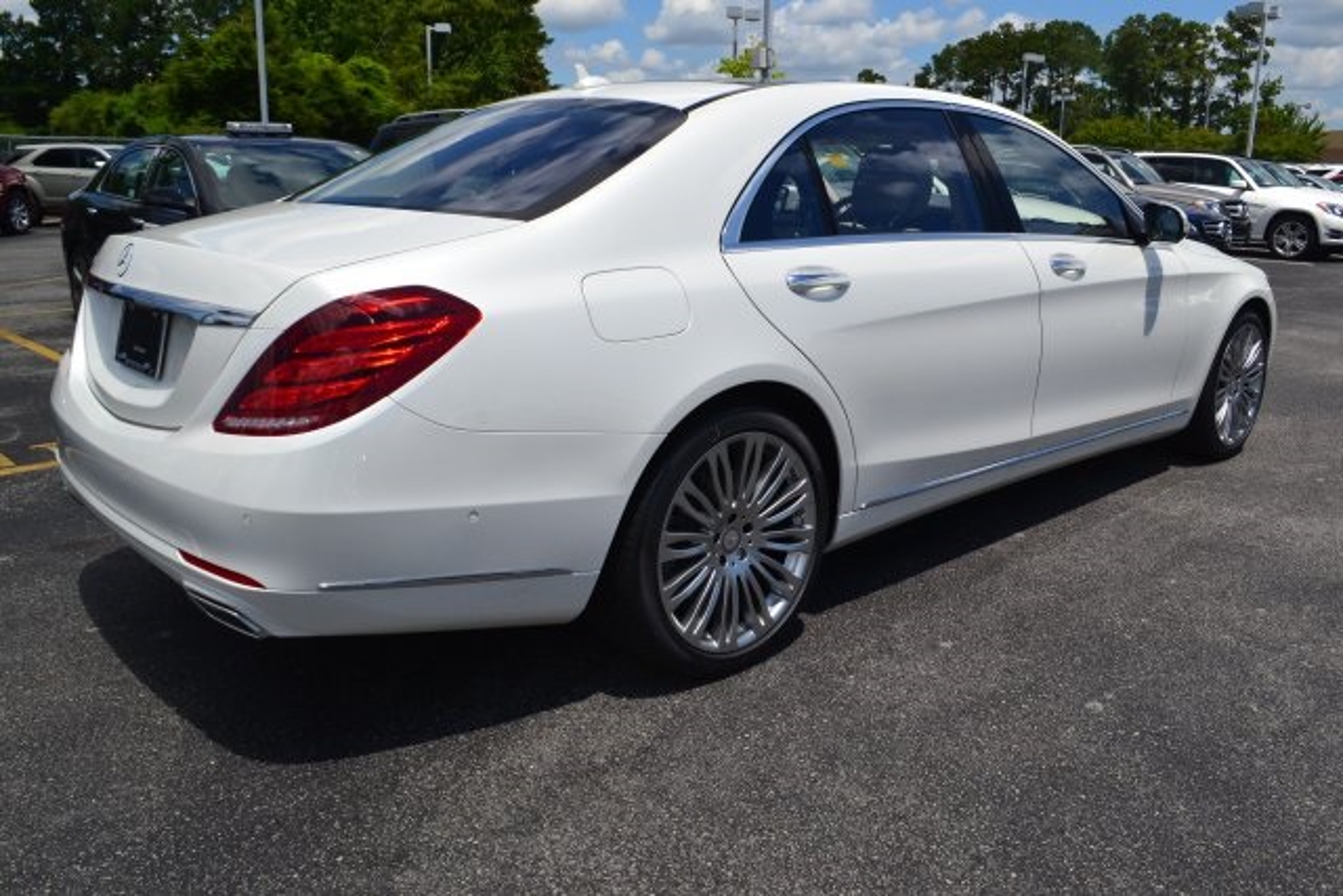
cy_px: 448
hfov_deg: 67.4
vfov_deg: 48.0
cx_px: 672
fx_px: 1007
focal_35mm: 27
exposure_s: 1/500
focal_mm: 18
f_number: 11
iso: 280
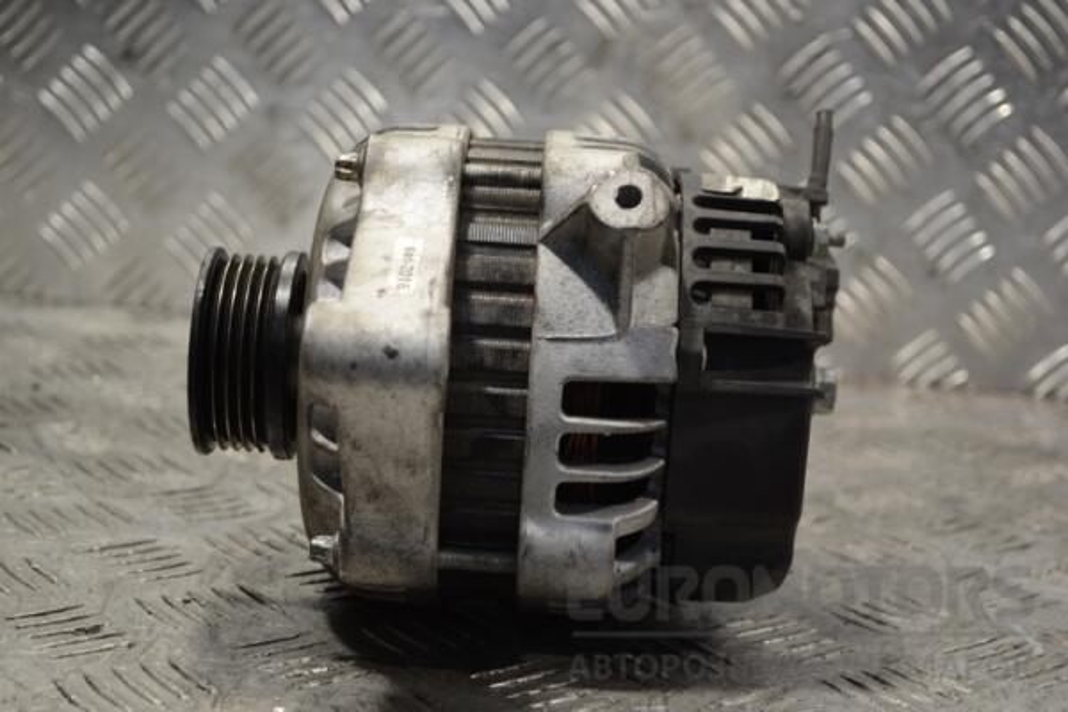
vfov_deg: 20.6
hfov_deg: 30.5
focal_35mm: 66
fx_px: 1958
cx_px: 534
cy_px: 356
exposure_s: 1/30
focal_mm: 44
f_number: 5.3
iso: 180
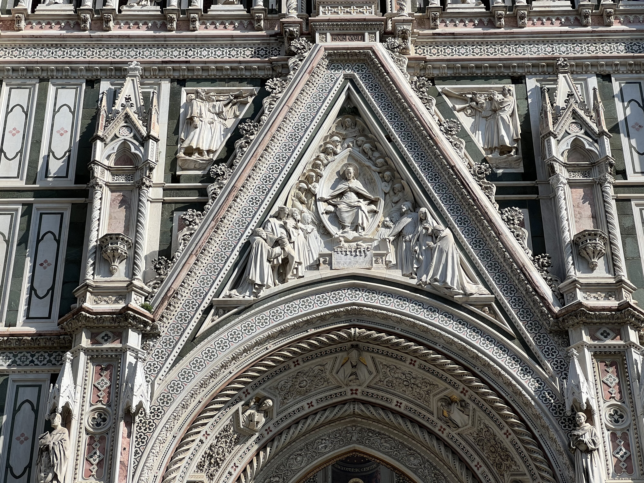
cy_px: 242
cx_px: 322
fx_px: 1433
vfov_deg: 19.1
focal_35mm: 77
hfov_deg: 25.3
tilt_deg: +35.6
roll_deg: +1.0
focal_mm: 9
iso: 32
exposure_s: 1/1119
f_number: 2.8
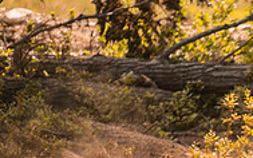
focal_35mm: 626
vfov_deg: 2.1
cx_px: 377
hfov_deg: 3.3
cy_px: 212
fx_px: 4315
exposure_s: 1/1600
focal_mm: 200
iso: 220
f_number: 2.8
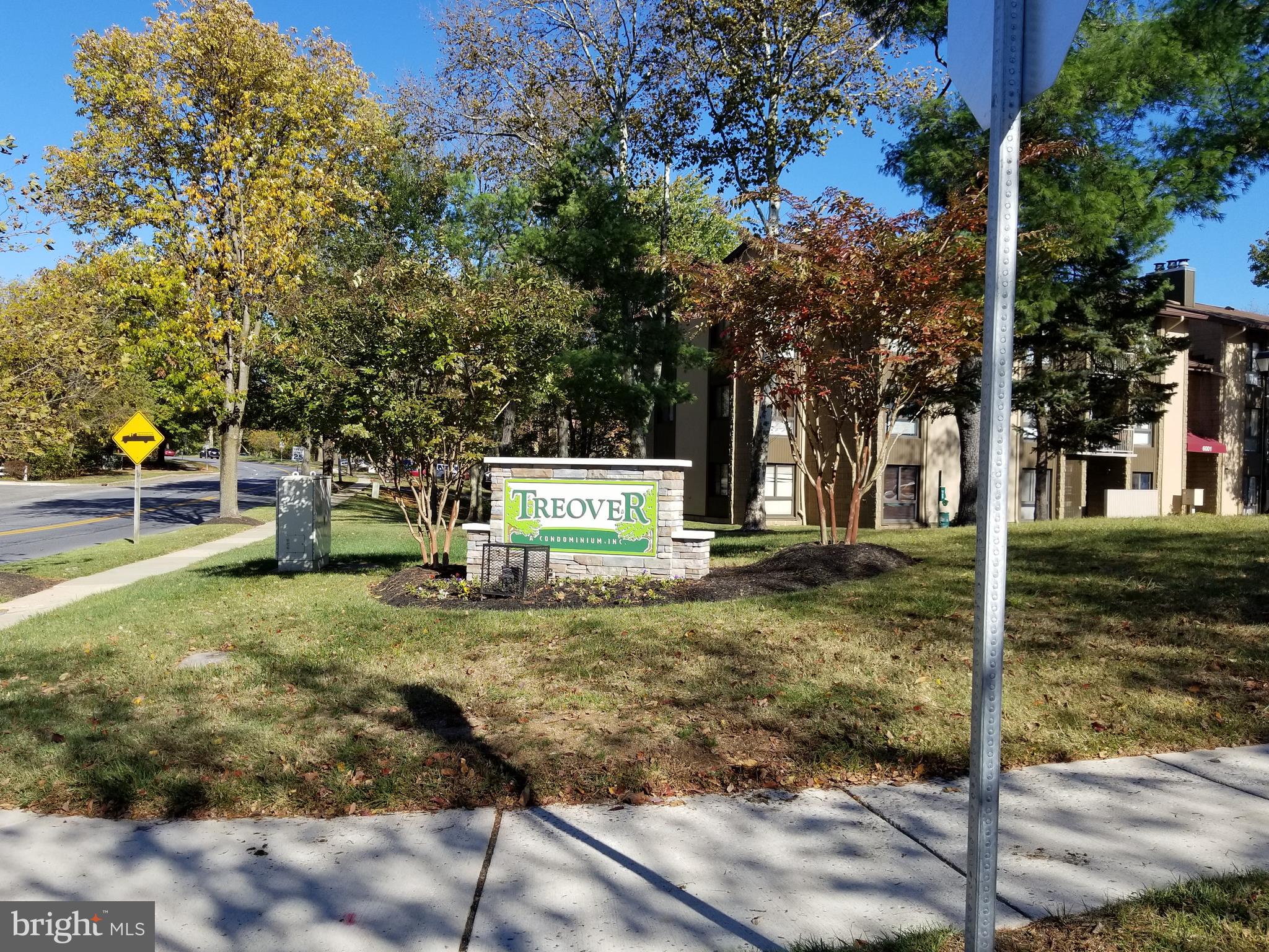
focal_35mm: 26
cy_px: 476
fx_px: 953
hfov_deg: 67.3
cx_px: 634
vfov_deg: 53.1
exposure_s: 1/1908
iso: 50
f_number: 1.7
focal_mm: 4.25
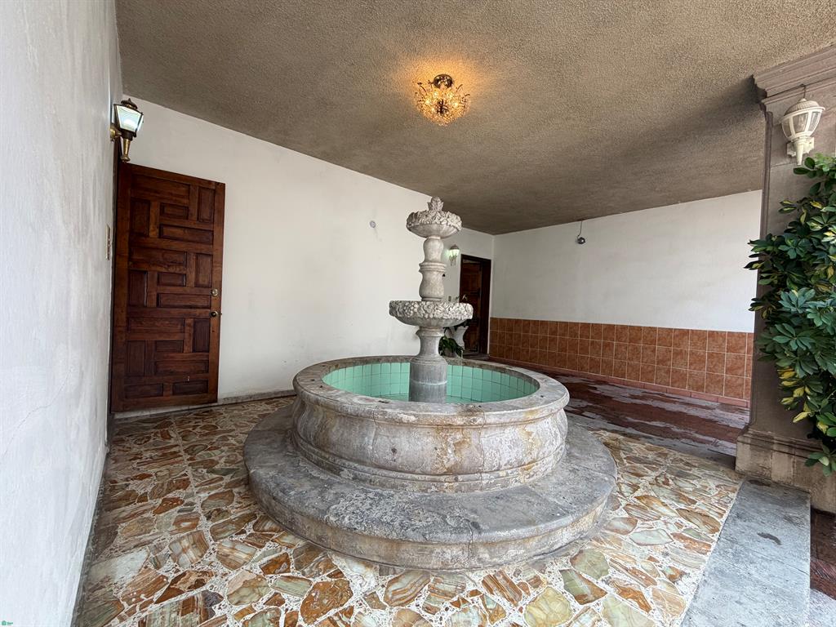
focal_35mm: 14
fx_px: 338
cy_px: 314
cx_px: 418
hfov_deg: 102.1
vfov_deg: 85.7
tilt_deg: -1.6
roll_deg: -2.6
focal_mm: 2.22
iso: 64
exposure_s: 1/120
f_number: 2.2
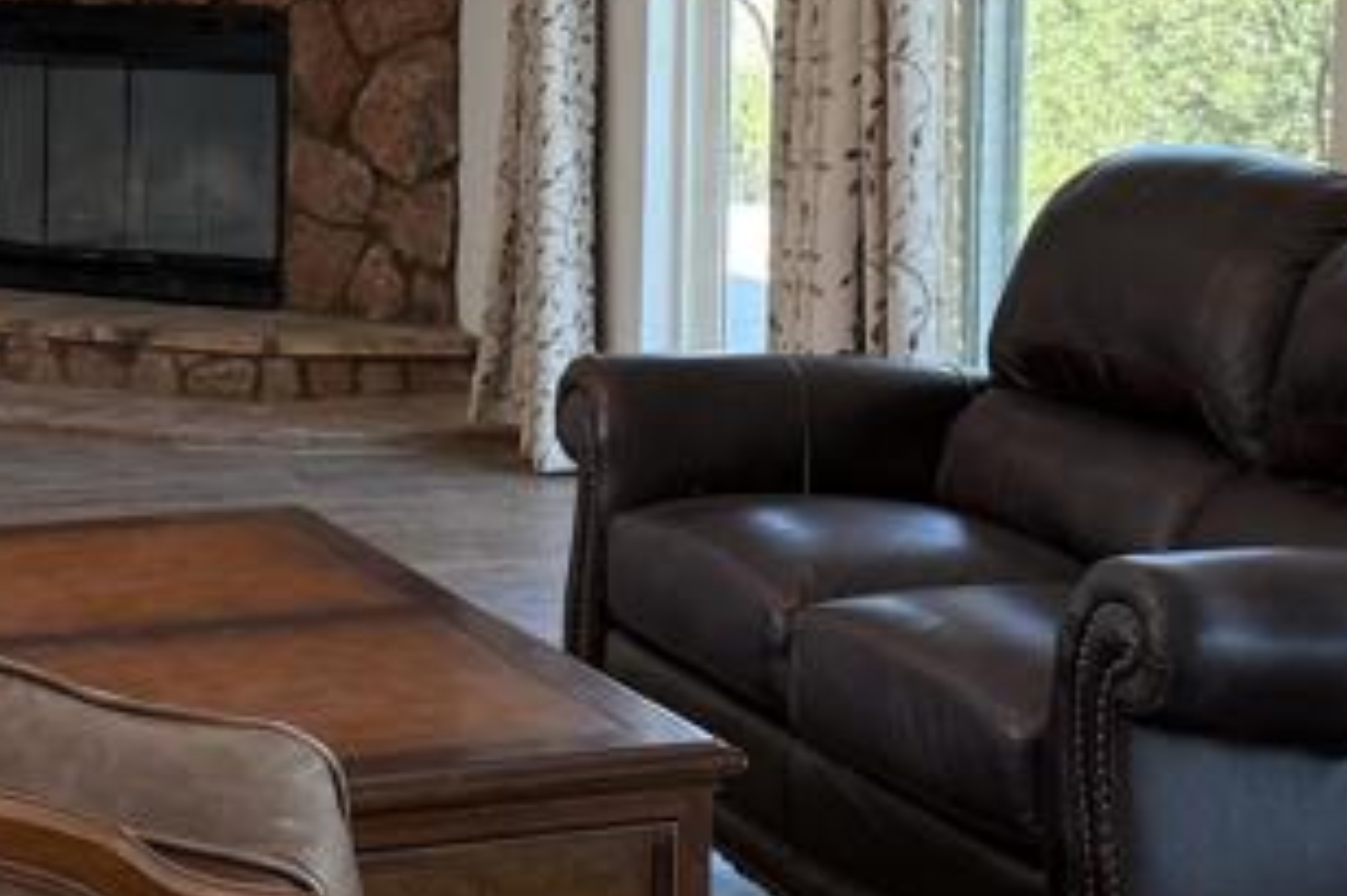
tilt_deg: -5.0
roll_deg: +0.3
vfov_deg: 16.3
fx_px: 3104
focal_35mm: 83
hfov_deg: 24.1
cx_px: 293
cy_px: 144
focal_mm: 6.76
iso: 125
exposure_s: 1/120
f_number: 1.78
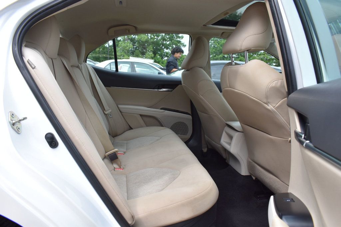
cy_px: 114
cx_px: 170
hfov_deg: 67.4
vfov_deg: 47.9
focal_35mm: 27
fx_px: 256
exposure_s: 1/250
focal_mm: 18
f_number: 8
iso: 280
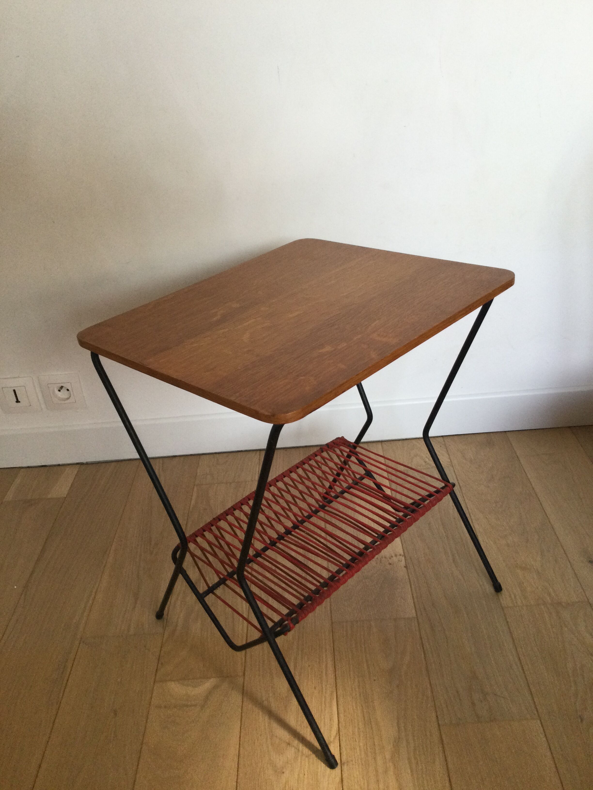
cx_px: 296
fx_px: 708
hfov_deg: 45.4
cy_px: 395
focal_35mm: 31
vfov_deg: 58.4
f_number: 2.4
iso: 40
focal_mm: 3.3
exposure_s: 1/33
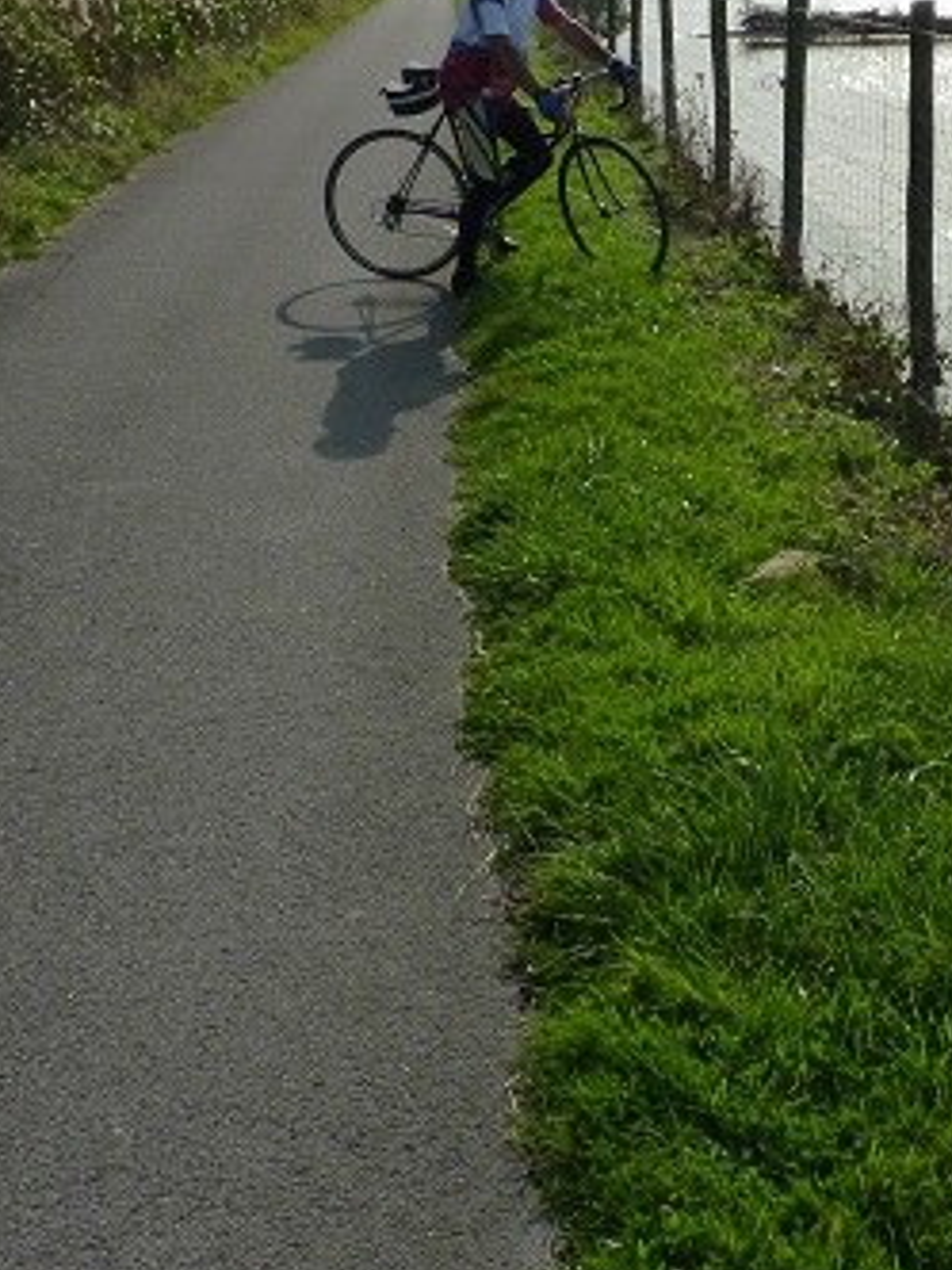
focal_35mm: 52
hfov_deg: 27.2
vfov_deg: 36.6
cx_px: 818
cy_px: 463
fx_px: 1907
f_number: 6.3
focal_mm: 4.8
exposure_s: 1/400
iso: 125
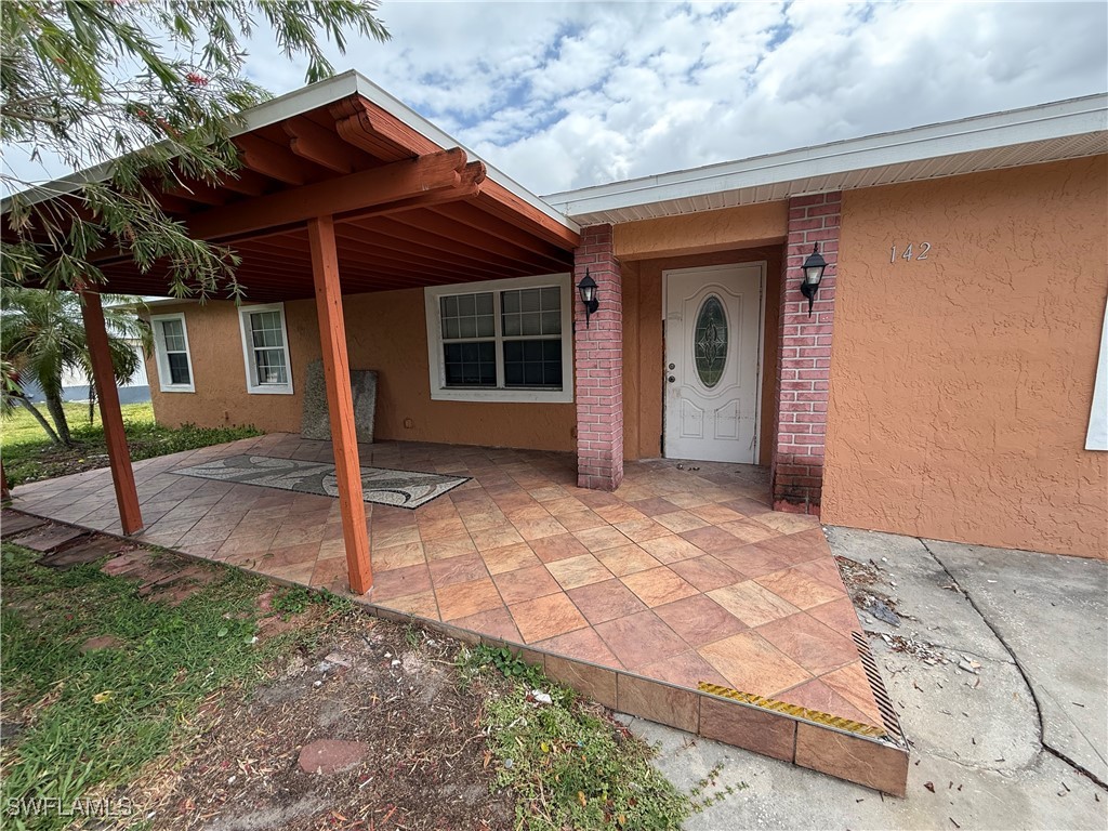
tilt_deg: -8.5
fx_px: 448
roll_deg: +1.1
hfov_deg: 102.1
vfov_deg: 85.7
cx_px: 554
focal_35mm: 14
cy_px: 416
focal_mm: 2.22
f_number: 2.2
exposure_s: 1/424
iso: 50
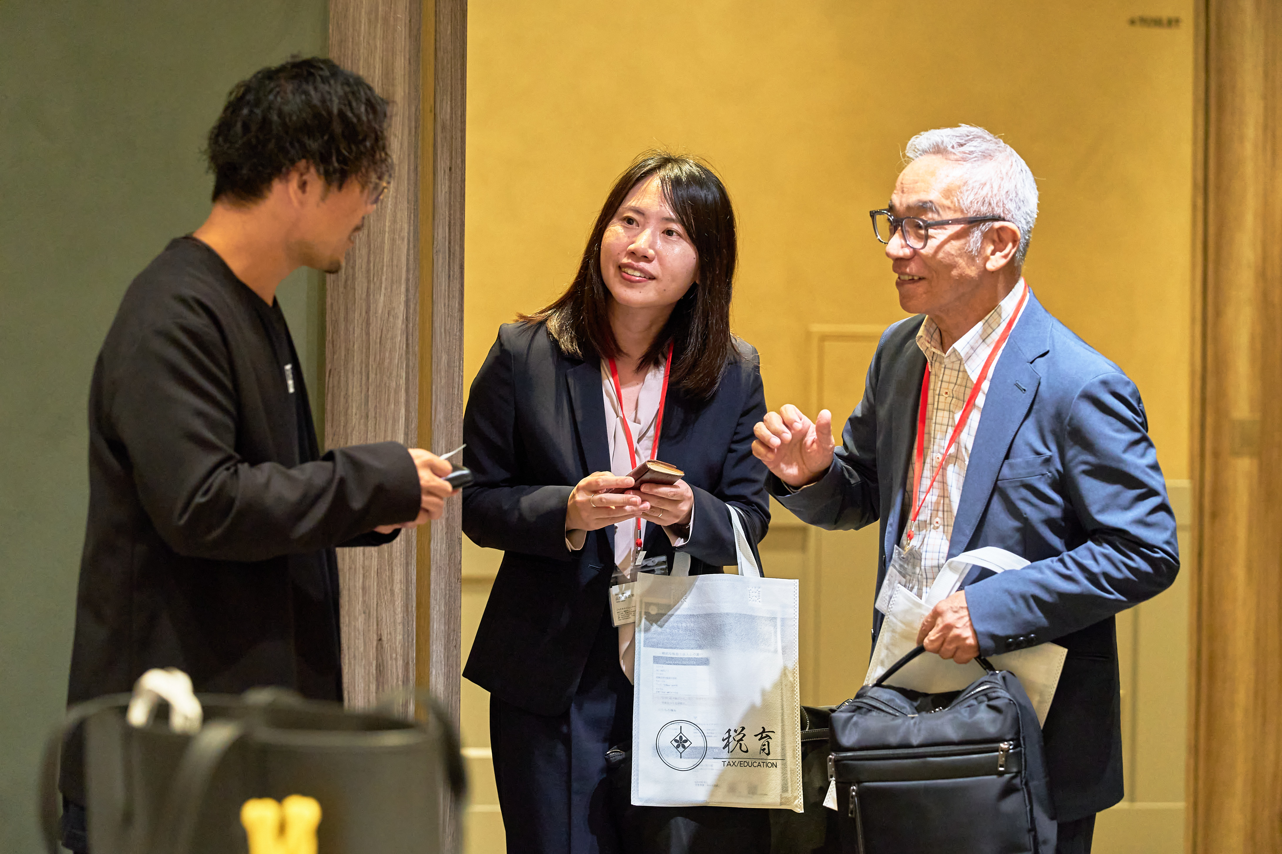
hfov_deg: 15.6
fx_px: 4664
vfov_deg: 10.5
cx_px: 641
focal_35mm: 131
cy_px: 427
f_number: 4
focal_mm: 131
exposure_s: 1/200
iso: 3200
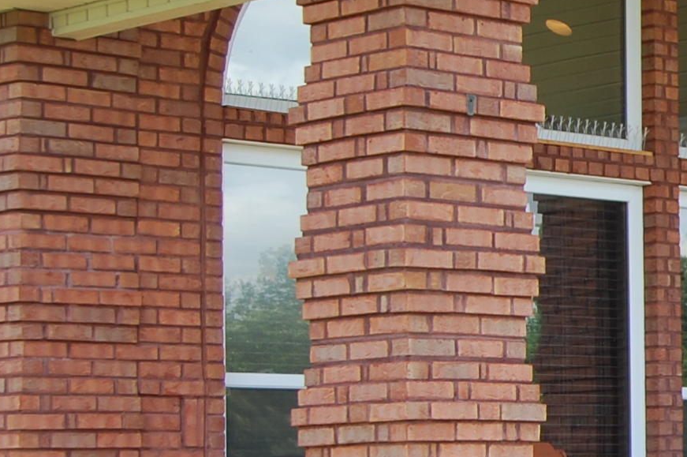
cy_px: 365
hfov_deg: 12.4
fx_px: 2955
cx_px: 1112
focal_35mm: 155
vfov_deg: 8.8
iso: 200
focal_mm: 30
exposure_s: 1/200
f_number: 7.1
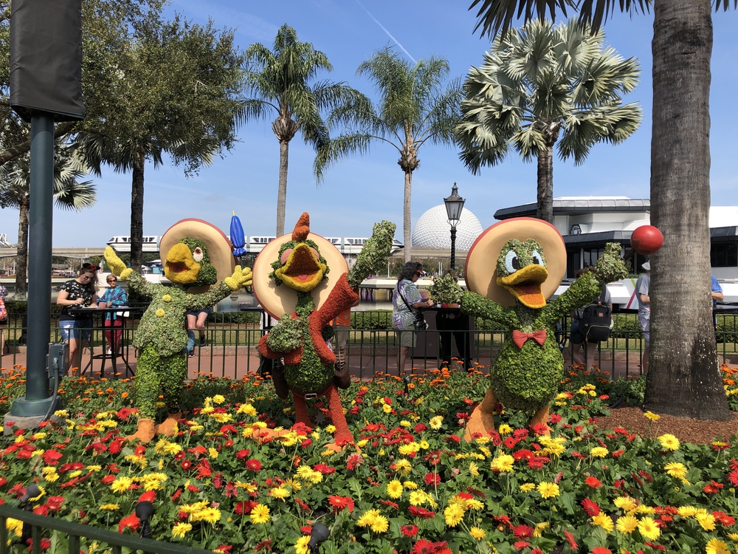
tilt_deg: -0.6
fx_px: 597
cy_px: 277
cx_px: 369
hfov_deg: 63.4
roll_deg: -0.3
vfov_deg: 49.7
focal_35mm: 28
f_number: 1.8
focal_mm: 3.99
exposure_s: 1/2000
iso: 20
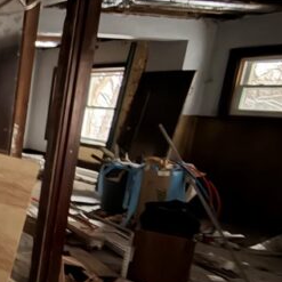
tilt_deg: -12.7
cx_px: -152
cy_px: 164
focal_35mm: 40
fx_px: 369
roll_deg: -1.2
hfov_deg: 27.3
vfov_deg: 41.7
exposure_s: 1/9
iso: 1250
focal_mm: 2.22
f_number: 2.2
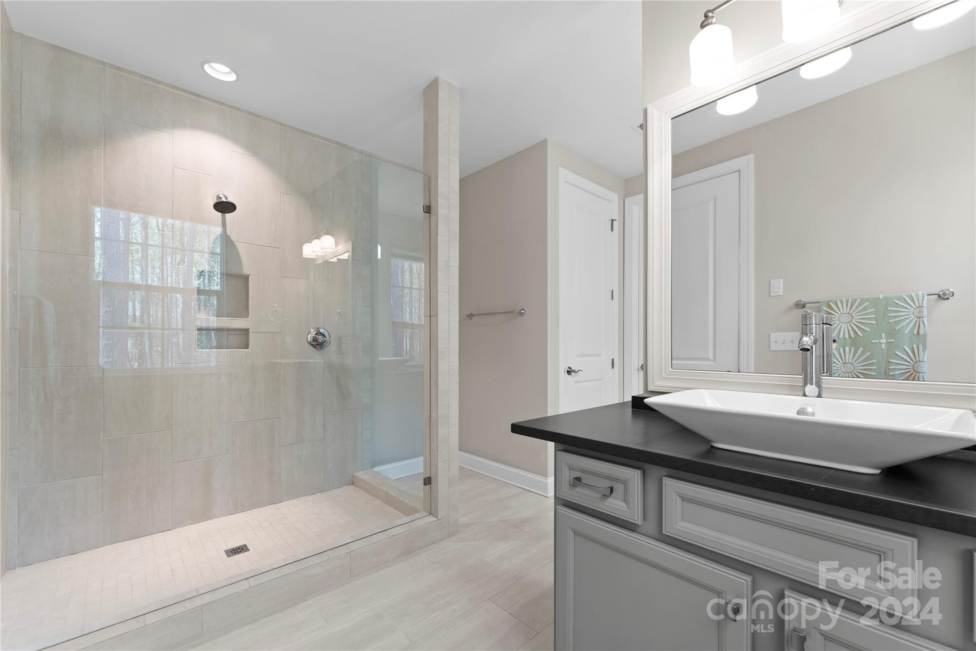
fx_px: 379
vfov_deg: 81.2
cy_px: 326
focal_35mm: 14
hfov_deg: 104.3
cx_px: 488
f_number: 7.1
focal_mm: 14
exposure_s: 1/8
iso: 160
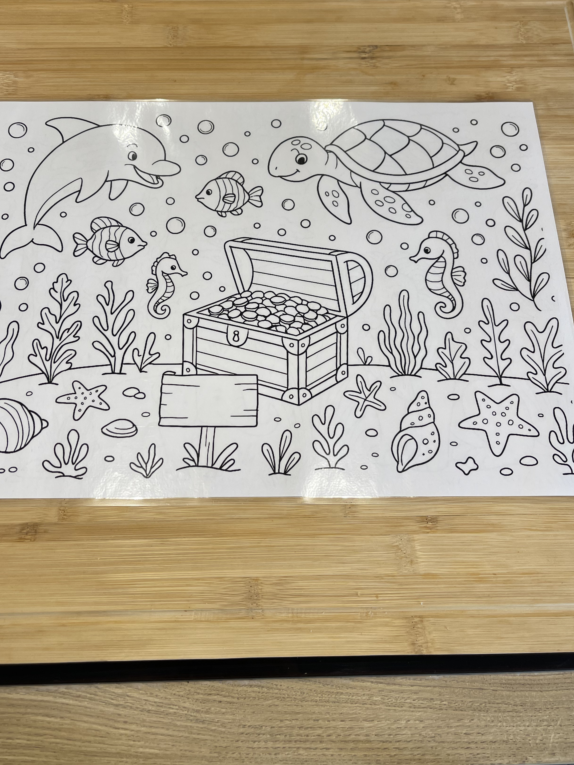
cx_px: 255
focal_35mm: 31
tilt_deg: -67.5
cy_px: 311
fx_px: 685
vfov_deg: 57.9
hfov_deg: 45.4
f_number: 1.6
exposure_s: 1/121
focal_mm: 5.1
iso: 64
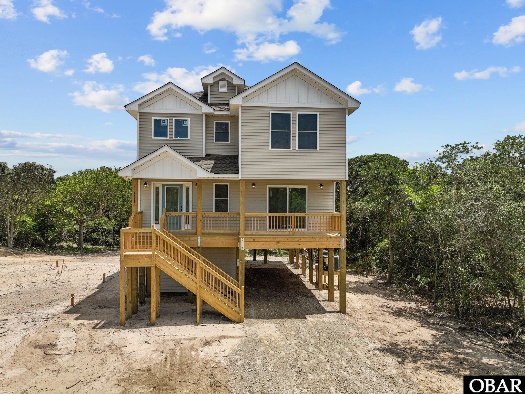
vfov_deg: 56.8
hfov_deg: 71.6
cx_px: 262
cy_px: 197
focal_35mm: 24
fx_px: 364
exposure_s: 1/4000
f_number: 2.8
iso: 100
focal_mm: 12.29
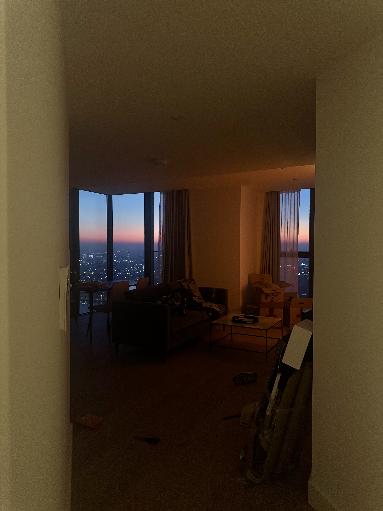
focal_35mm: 24
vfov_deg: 71.6
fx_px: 354
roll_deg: -0.1
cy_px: 256
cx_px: 192
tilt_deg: -1.0
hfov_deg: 56.8
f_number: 1.78
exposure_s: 1/33
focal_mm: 6.76
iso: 800
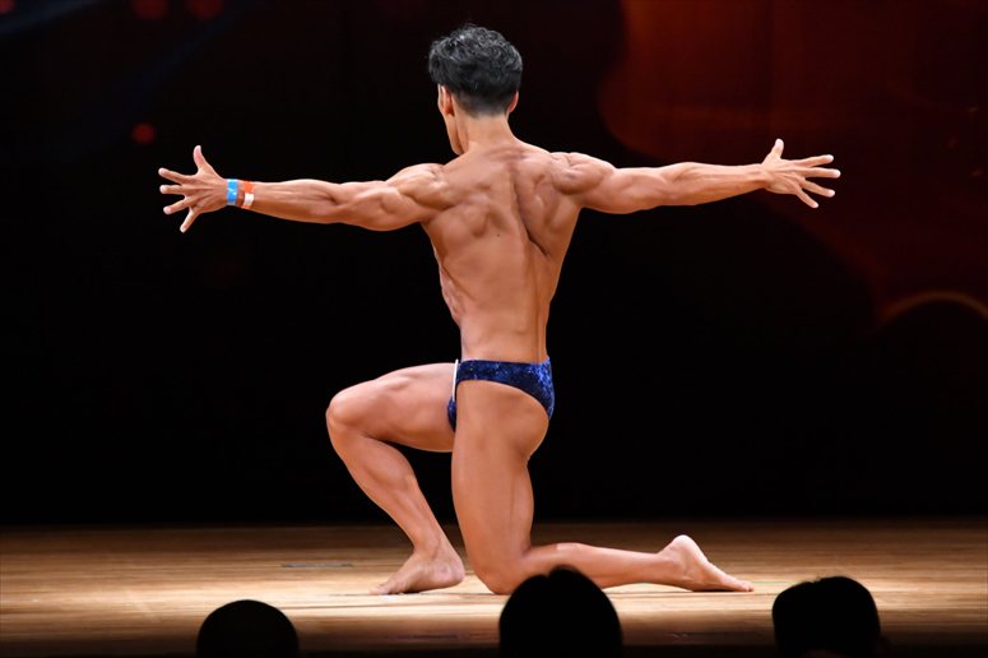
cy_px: 329
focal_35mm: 315
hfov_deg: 6.5
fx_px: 8641
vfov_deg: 4.4
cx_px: 494
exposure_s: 1/400
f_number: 5.6
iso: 4000
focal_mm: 210
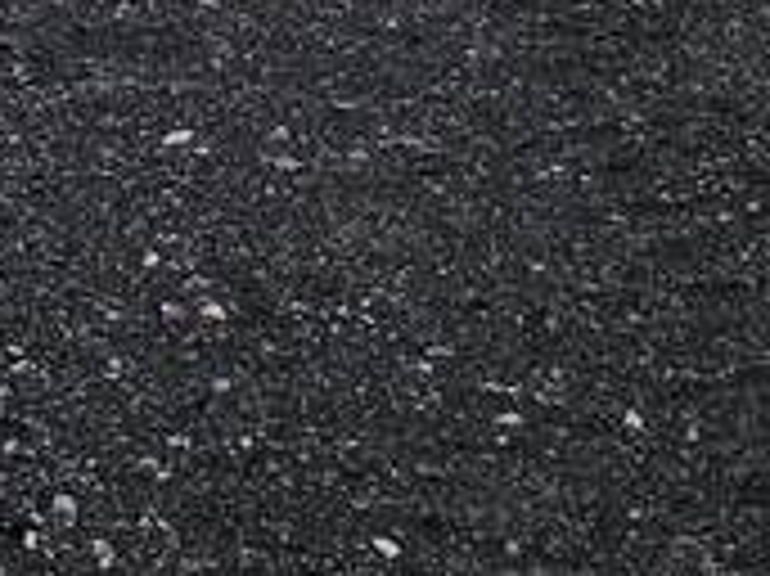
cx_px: -851
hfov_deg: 10.4
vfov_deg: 7.1
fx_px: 3823
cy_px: -1494
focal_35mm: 172
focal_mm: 5.4
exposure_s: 1/120
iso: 32
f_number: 1.8
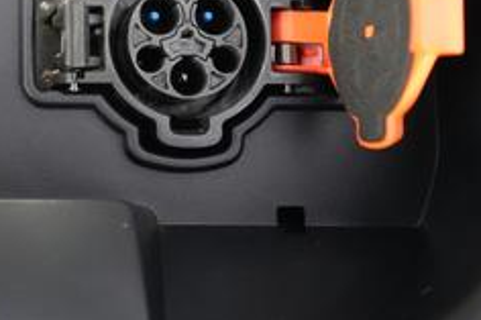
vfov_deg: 17.7
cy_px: 47
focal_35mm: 76
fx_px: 1015
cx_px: -55
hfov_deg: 24.7
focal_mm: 28
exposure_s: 1/160
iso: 8000
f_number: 2.8
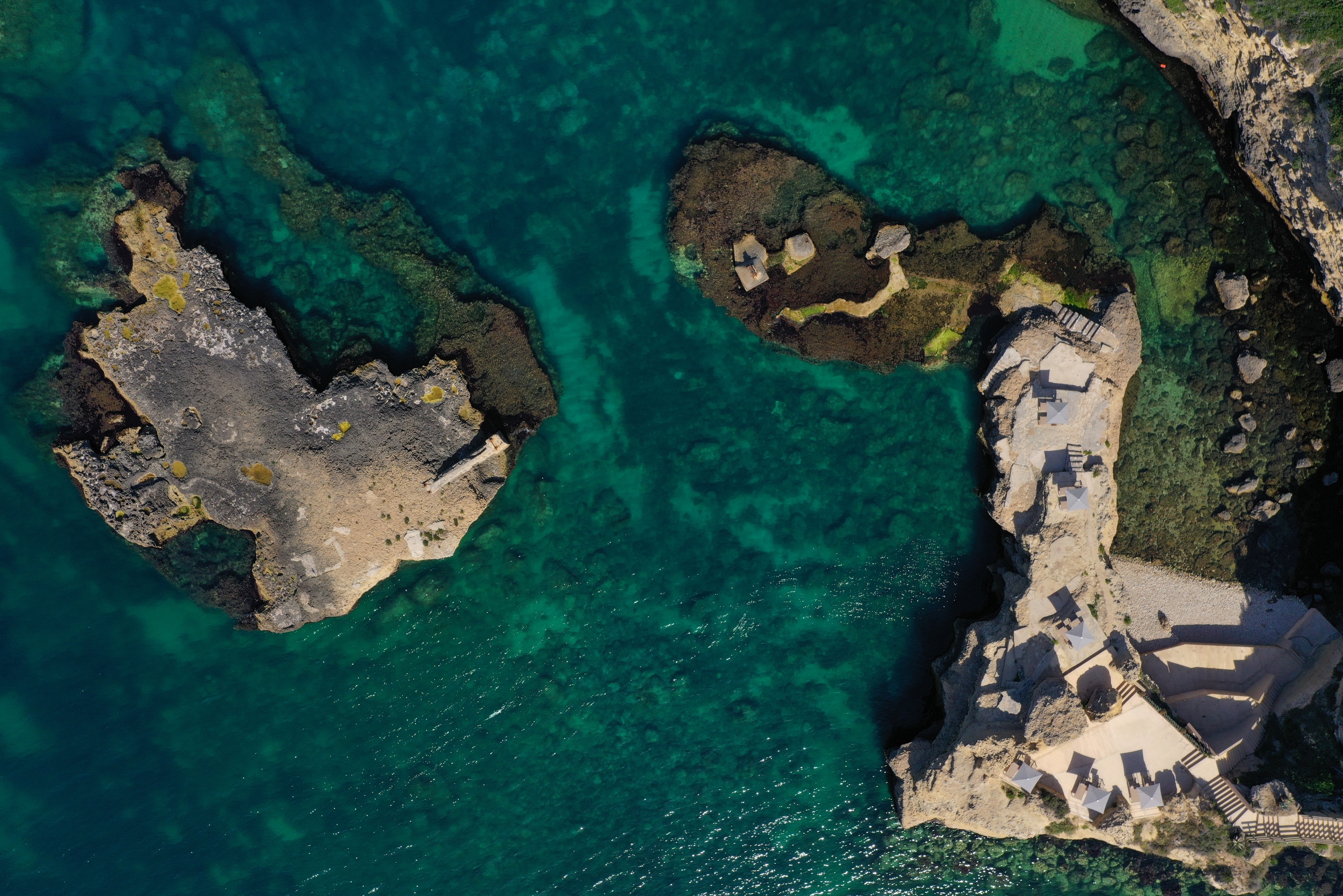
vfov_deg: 46.4
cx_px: 672
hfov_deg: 65.5
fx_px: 1045
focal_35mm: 28
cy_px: 448
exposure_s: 1/640
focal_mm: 10.26
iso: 100
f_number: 5
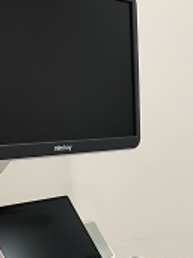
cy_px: 316
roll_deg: +0.5
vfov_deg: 23.6
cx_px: 57
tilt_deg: -20.8
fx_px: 558
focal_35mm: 75
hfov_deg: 19.5
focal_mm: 6.76
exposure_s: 1/60
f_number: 1.78
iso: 200
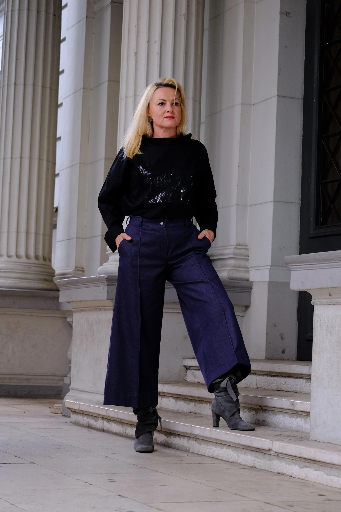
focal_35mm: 75
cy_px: 256
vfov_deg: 27.0
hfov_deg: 18.2
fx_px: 1066
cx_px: 170
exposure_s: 1/160
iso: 1600
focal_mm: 50
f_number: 5
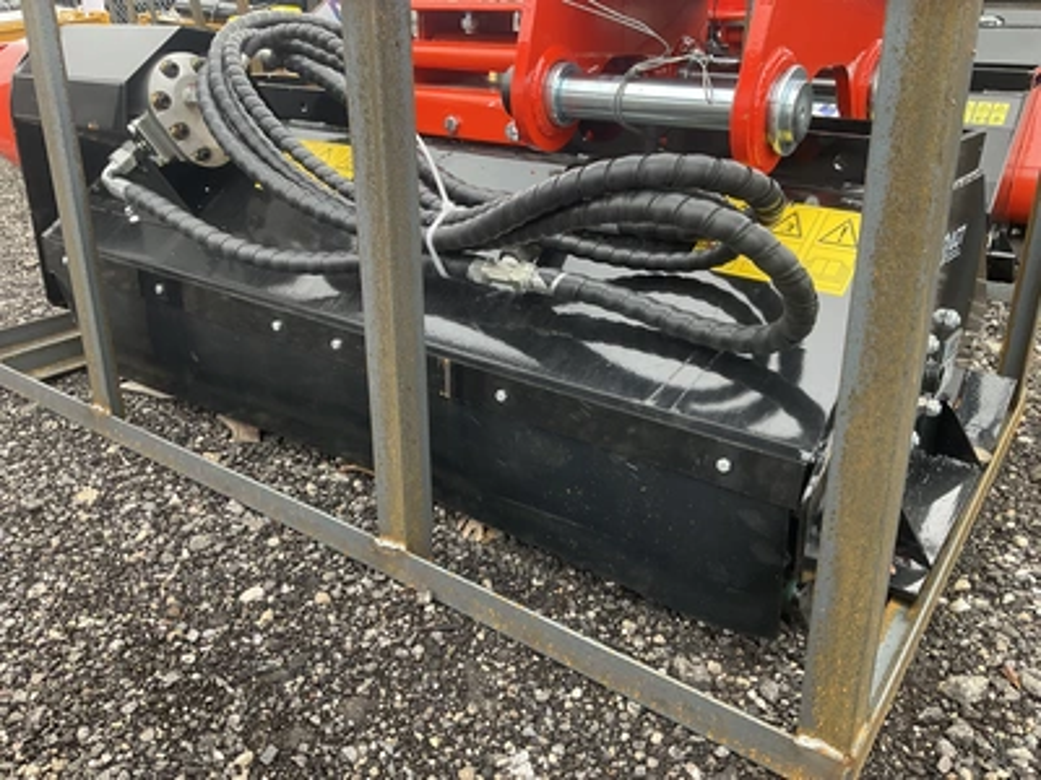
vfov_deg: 48.2
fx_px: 872
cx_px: 520
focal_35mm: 29
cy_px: 390
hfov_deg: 61.7
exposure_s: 1/122
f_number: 1.8
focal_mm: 3
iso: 50
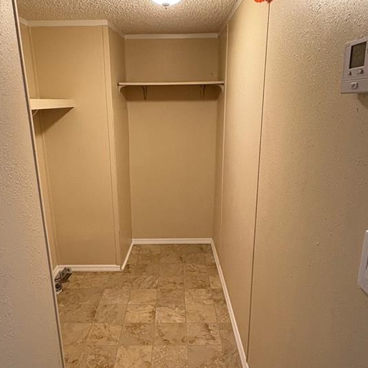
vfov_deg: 57.2
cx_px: 166
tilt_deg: -17.0
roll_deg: +0.7
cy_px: 203
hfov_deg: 57.2
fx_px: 337
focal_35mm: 28
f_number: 2.2
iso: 200
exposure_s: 1/60
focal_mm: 2.22
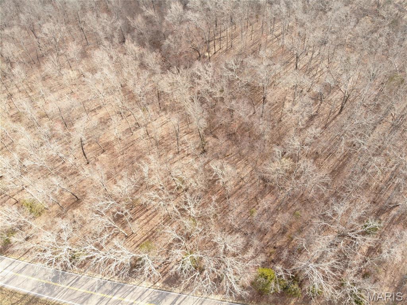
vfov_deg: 56.8
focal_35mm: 24
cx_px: 204
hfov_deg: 71.6
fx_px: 282
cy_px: 152
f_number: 2.8
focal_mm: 4.5
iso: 100
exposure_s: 1/125
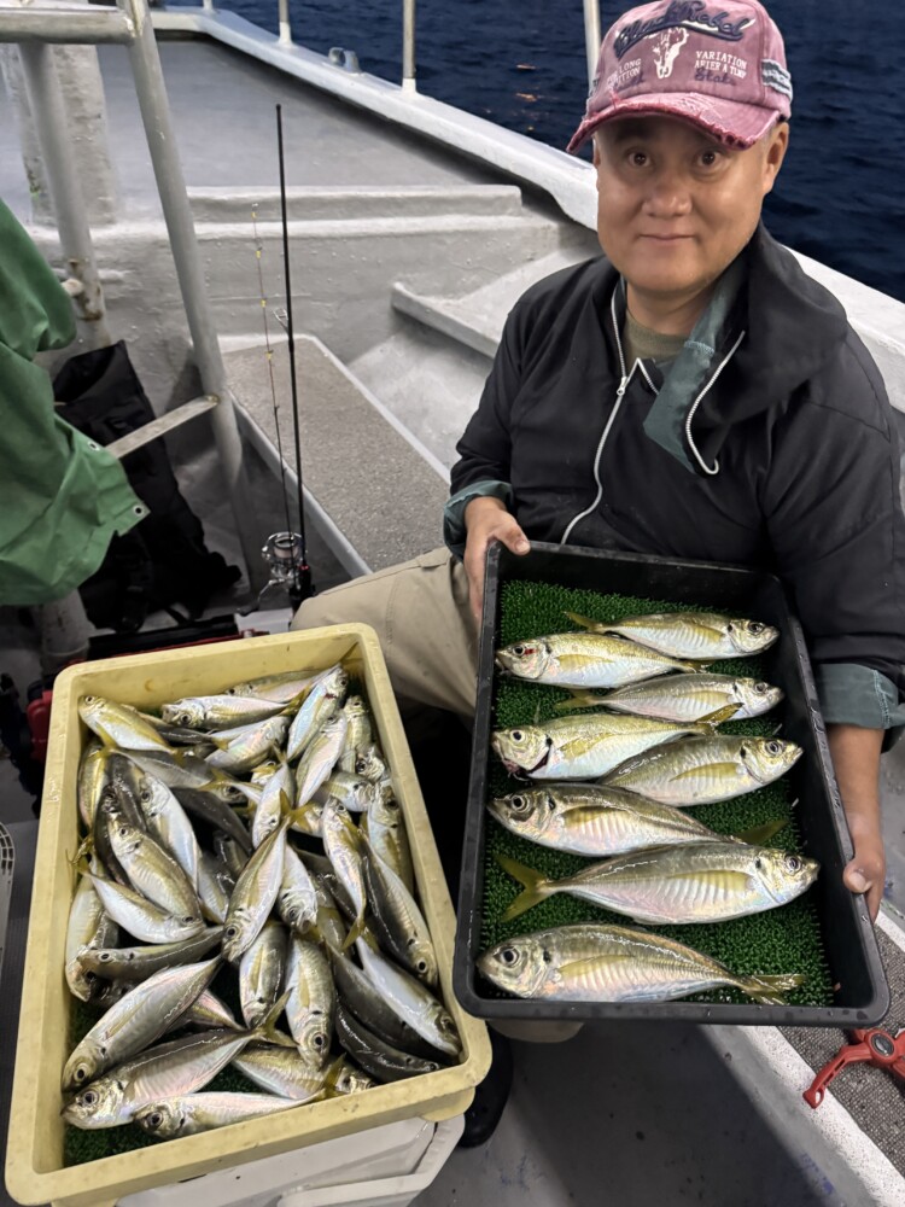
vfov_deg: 71.6
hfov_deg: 56.8
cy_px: 604
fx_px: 837
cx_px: 452
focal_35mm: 24
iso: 1000
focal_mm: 6.76
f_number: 1.78
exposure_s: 1/30
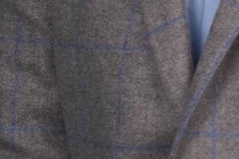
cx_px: 297
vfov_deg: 4.5
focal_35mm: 305
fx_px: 2023
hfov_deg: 6.7
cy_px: -42
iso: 500
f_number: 4.5
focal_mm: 43
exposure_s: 1/160
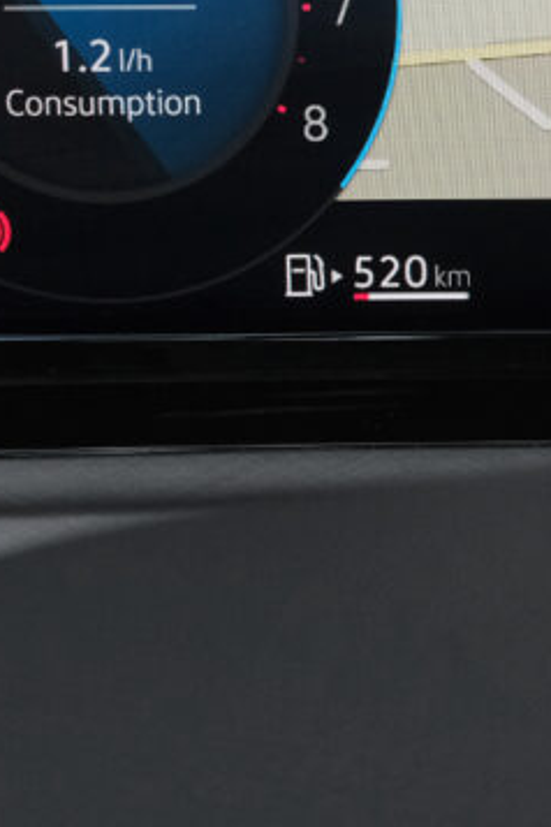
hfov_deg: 14.7
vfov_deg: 22.2
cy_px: 43
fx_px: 2043
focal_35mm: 89
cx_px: 708
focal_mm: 20.9
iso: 2000
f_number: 9
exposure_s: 1/180
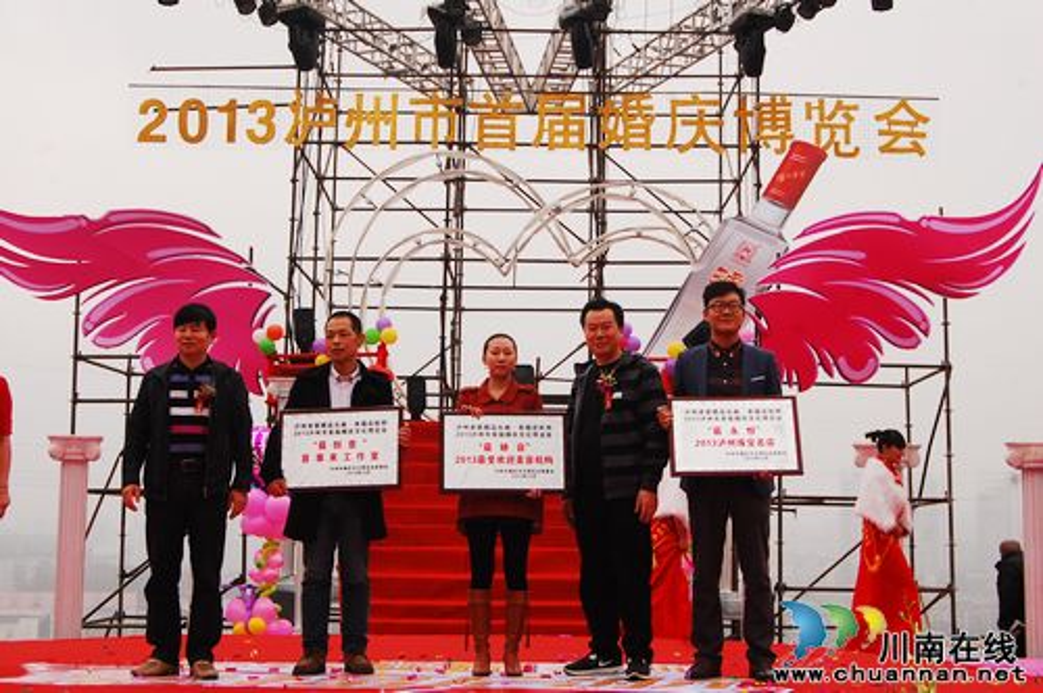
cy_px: 346
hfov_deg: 37.9
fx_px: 1519
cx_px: 522
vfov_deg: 25.7
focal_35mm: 52
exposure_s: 1/320
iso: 400
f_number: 9
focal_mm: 35
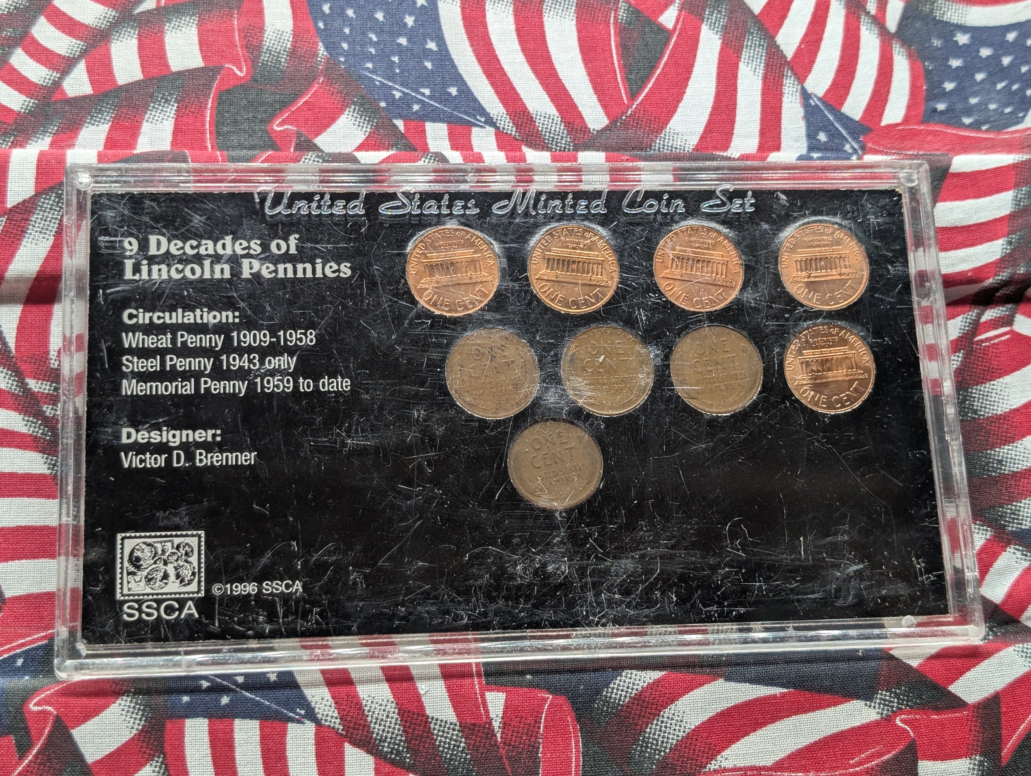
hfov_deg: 38.9
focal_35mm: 49
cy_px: 388
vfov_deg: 29.7
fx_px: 1461
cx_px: 516
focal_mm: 6.9
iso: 49
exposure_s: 1/71.6
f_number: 1.68
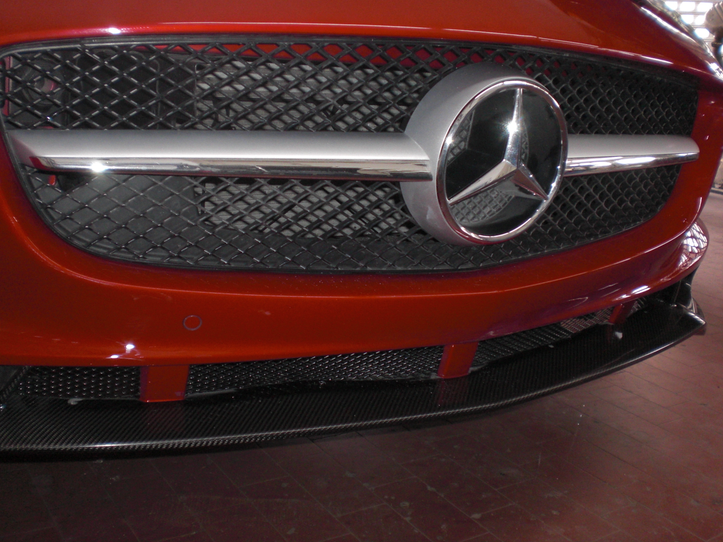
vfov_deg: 36.8
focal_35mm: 39
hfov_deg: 47.9
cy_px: 264
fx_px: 815
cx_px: 356
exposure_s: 1/30
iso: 200
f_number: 3.1
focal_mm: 6.3
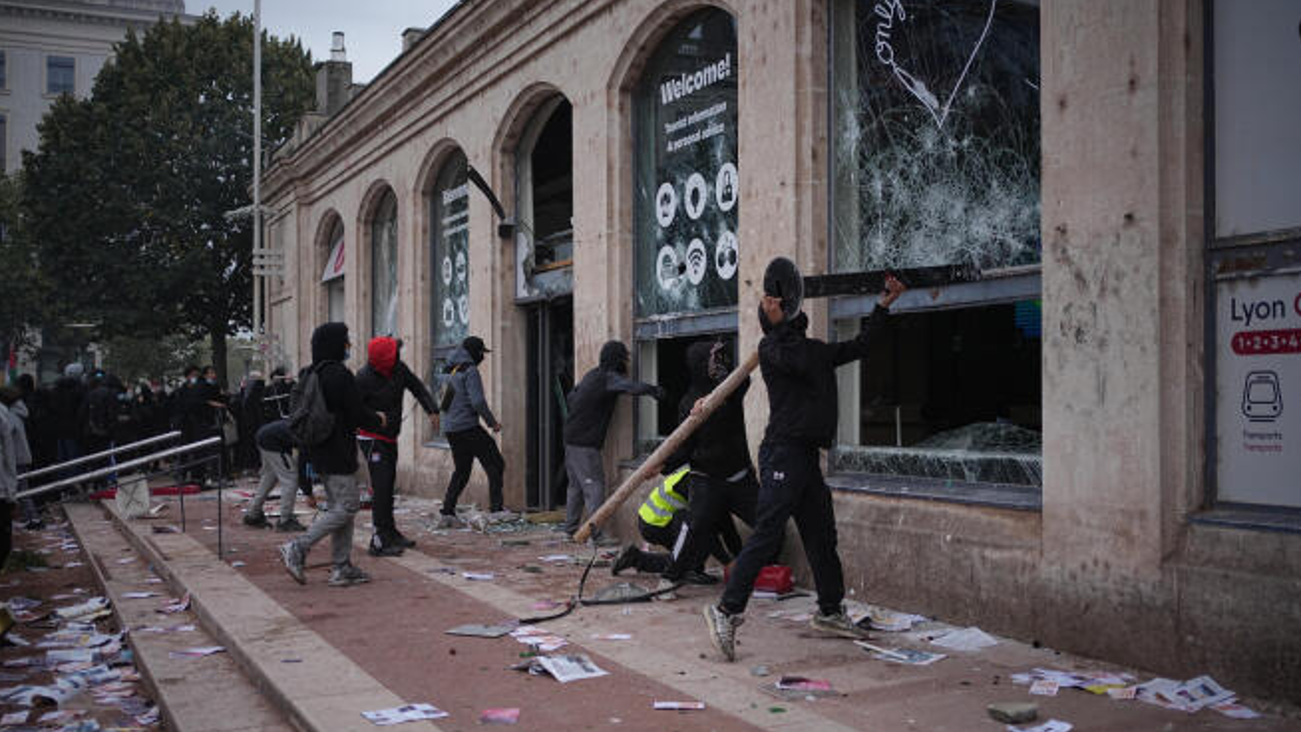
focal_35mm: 37
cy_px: 400
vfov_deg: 32.0
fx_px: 1277
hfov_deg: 54.0
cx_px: 650
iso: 400
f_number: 2
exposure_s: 1/4000
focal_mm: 35
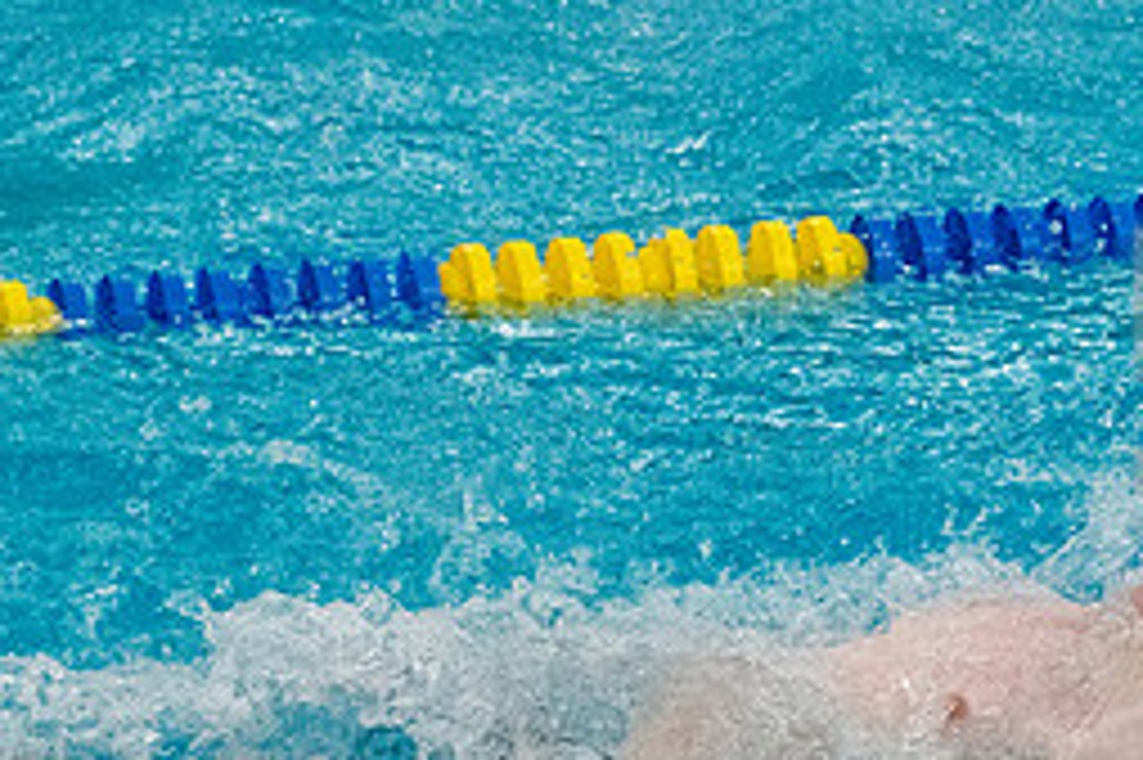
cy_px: 387
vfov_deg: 5.7
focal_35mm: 240
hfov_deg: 8.5
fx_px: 7615
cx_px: 1269
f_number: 5
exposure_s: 1/1250
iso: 10000
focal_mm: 70
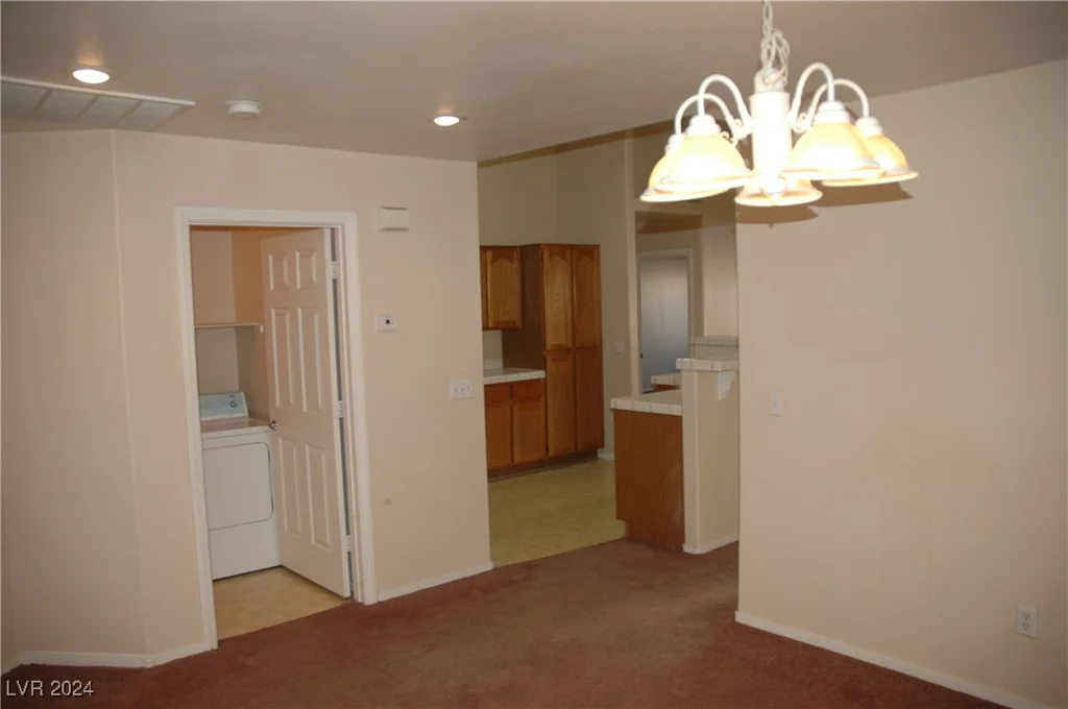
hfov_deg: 67.4
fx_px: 800
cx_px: 534
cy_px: 354
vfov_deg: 47.8
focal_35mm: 27
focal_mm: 18
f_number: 3.5
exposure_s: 1/60
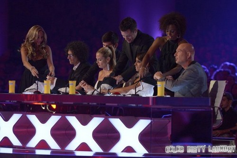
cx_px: 118
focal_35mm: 220
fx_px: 1448
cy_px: 79
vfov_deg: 6.2
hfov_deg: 9.4
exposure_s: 1/320
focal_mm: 220
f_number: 4.5
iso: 5000
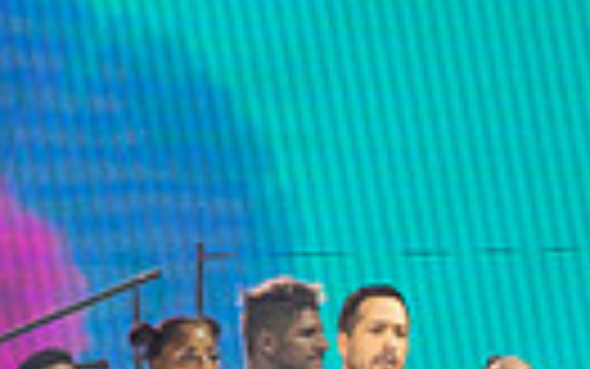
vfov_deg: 1.6
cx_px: 684
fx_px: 13078
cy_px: 315
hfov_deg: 2.6
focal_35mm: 813
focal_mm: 51.2
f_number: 5.6
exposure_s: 1/500
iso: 800
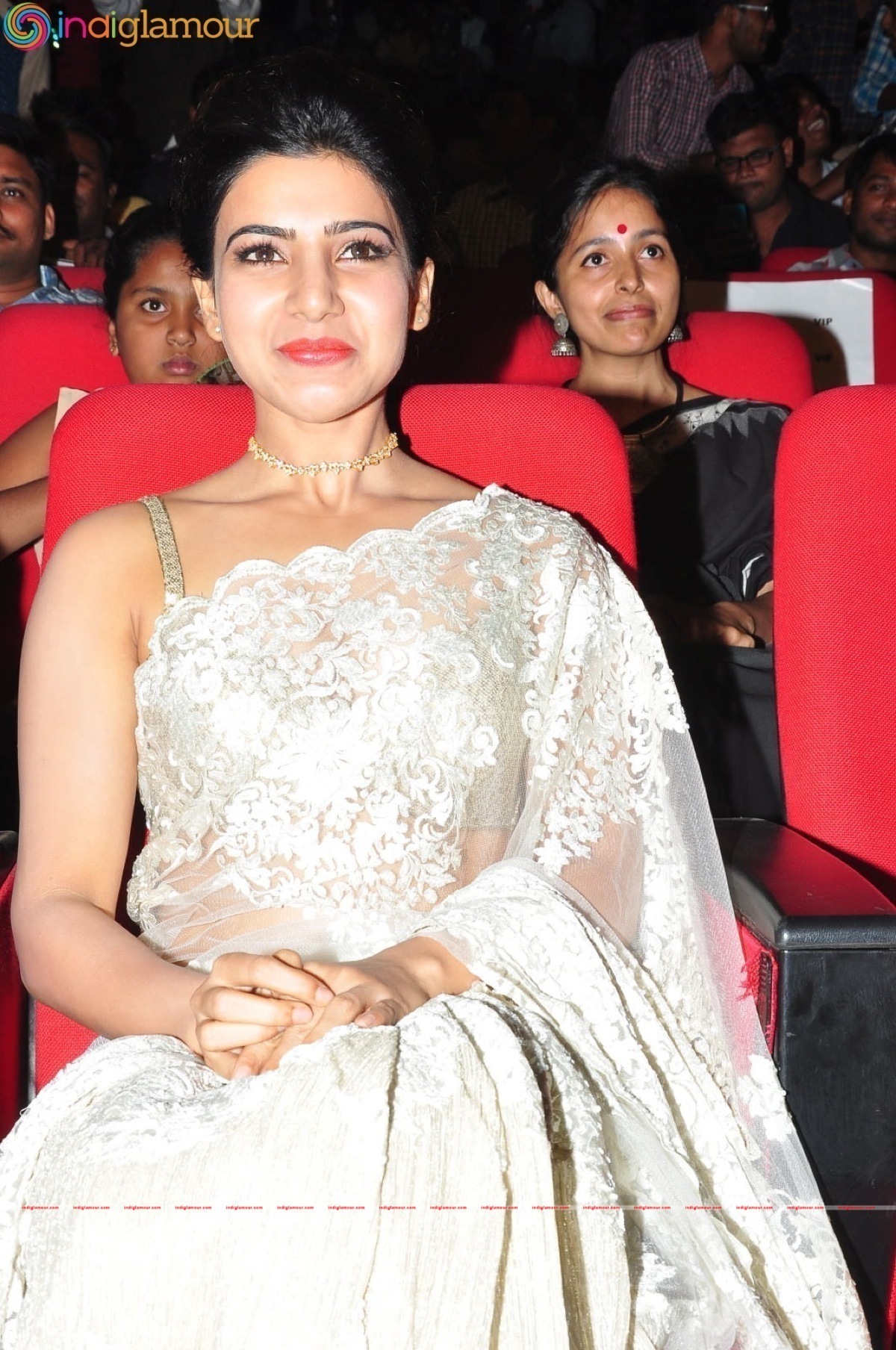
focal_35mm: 57
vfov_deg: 35.1
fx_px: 2134
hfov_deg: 23.7
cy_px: 675
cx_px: 448
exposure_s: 1/125
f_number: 11
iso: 400
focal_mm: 38
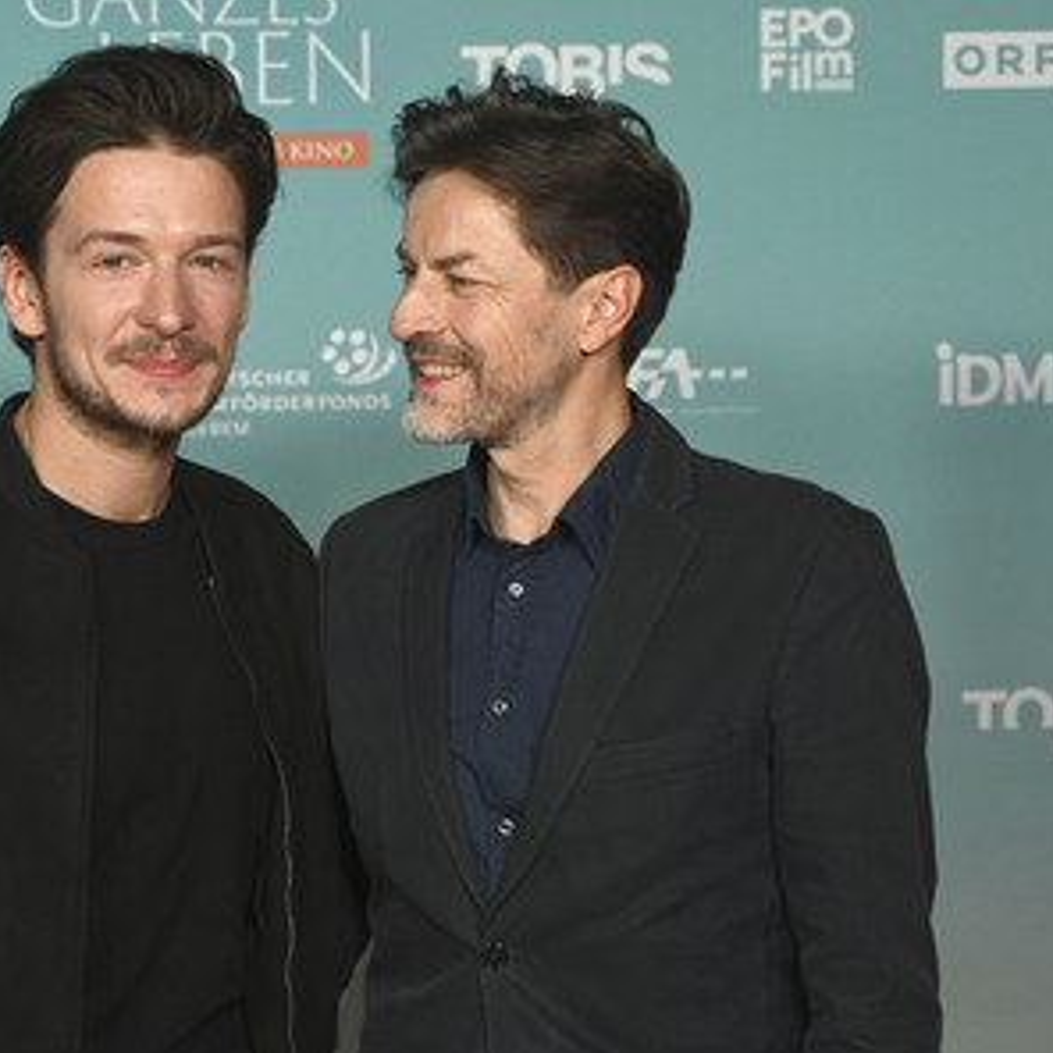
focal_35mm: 110
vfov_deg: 15.8
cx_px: 340
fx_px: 3786
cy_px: 530
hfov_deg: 15.8
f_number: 6.3
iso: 1000
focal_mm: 85
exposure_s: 1/200
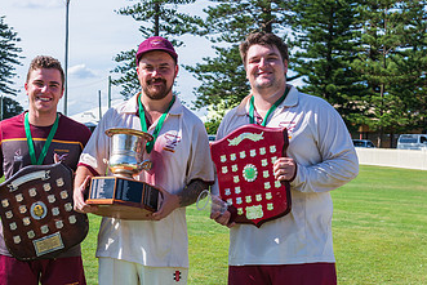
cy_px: 246
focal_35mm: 77
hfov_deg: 26.2
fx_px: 914
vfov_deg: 17.5
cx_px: 155
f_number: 6.3
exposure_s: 1/640
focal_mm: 44
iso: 200
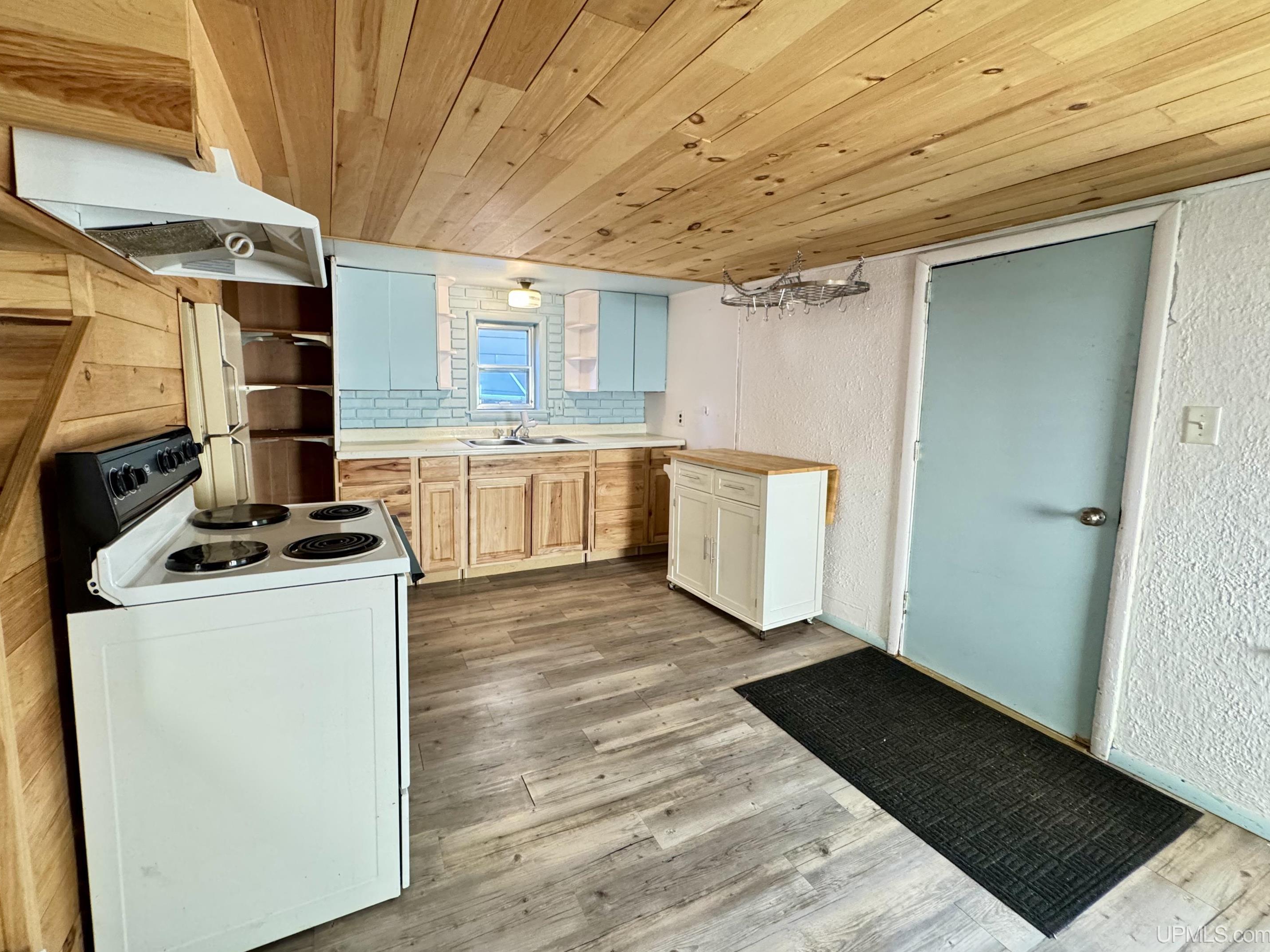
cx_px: 599
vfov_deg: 81.6
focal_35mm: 15
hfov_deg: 98.1
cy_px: 446
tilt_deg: -6.4
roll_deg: -0.3
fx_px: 550
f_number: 2.2
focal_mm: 2.22
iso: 500
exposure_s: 1/60
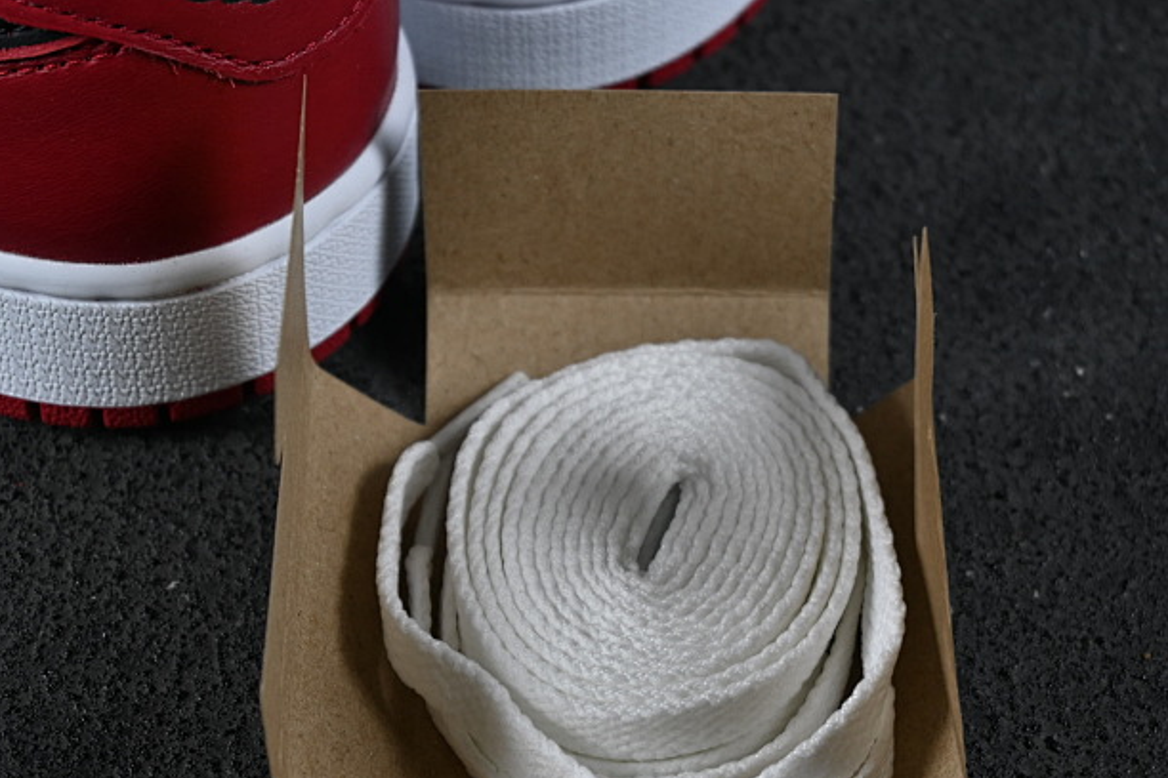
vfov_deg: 13.9
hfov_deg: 20.8
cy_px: 506
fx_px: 3179
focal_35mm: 98
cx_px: 649
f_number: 6.3
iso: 400
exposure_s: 1/160
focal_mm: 50
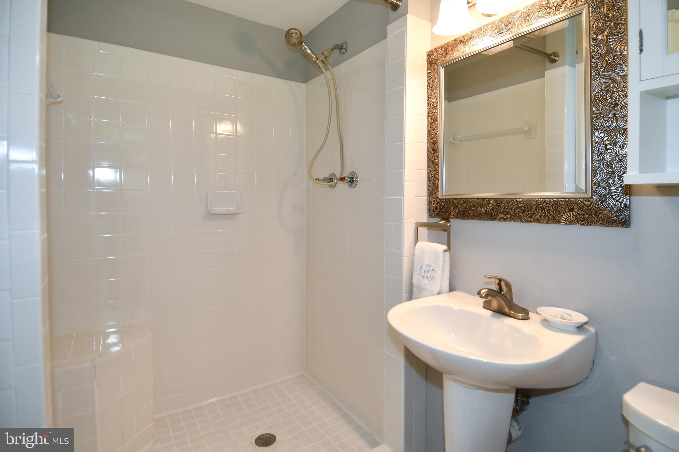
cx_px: 340
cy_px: 226
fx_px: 339
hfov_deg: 90.0
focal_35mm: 18
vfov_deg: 67.4
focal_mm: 12
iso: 360
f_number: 4
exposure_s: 1/60
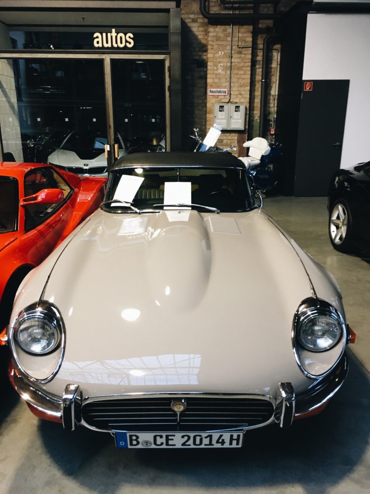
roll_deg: +1.0
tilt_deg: -16.4
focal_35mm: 29
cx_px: 185
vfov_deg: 61.7
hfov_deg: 48.2
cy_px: 247
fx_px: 413
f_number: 2.2
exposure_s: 1/20
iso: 200
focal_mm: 4.15
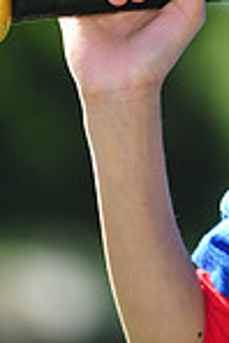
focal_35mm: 783
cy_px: -97
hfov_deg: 1.8
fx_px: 7453
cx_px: 488
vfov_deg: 2.6
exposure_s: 1/640
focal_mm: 200
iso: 200
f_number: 4.5
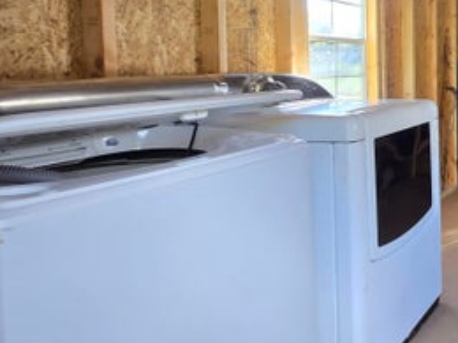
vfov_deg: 42.5
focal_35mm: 32
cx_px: 546
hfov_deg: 40.5
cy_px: 77
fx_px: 423
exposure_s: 1/60
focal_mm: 2.2
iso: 125
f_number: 2.2
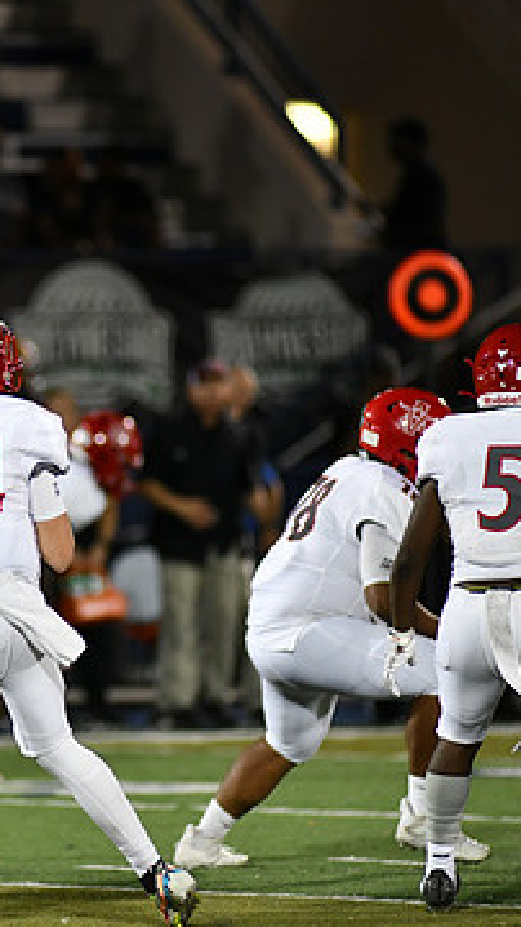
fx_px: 12473
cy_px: 445
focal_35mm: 508
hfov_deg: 2.4
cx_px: 23
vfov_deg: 4.3
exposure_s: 1/1000
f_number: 2.8
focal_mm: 300
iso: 2500
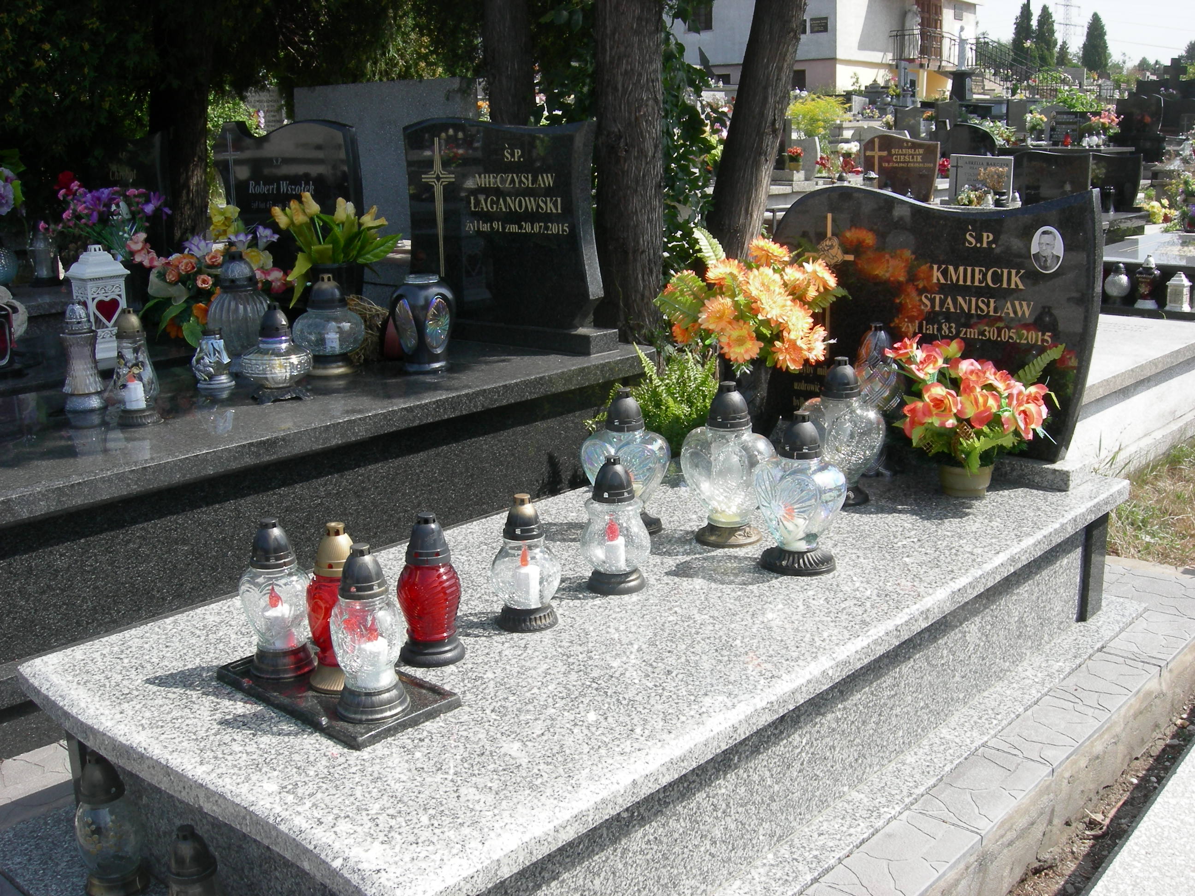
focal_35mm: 36
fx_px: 1243
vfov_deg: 39.7
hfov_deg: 51.4
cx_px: 598
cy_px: 448
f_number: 6
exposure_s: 1/172
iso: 64
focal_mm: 7.5
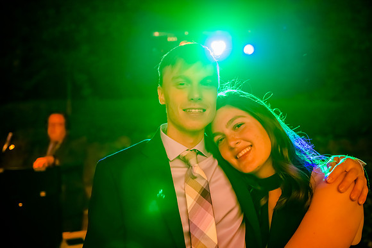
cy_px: 124
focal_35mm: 40
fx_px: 413
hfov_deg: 48.4
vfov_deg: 33.4
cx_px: 186
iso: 8000
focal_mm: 40
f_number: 2.8
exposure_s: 1/50
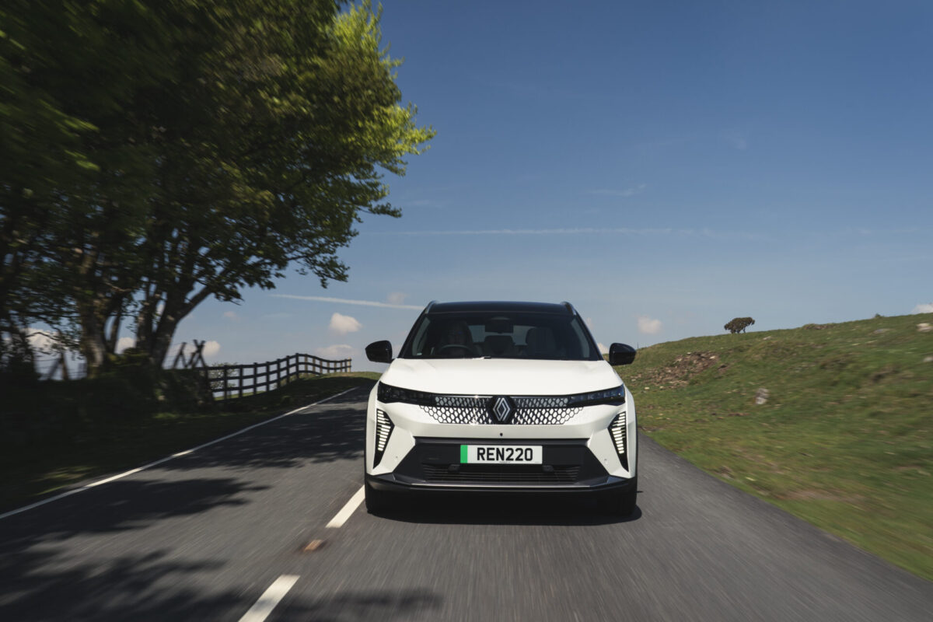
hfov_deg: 39.6
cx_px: 466
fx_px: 1296
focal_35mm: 50
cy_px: 311
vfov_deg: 27.0
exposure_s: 1/200
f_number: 6.3
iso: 400
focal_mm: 50
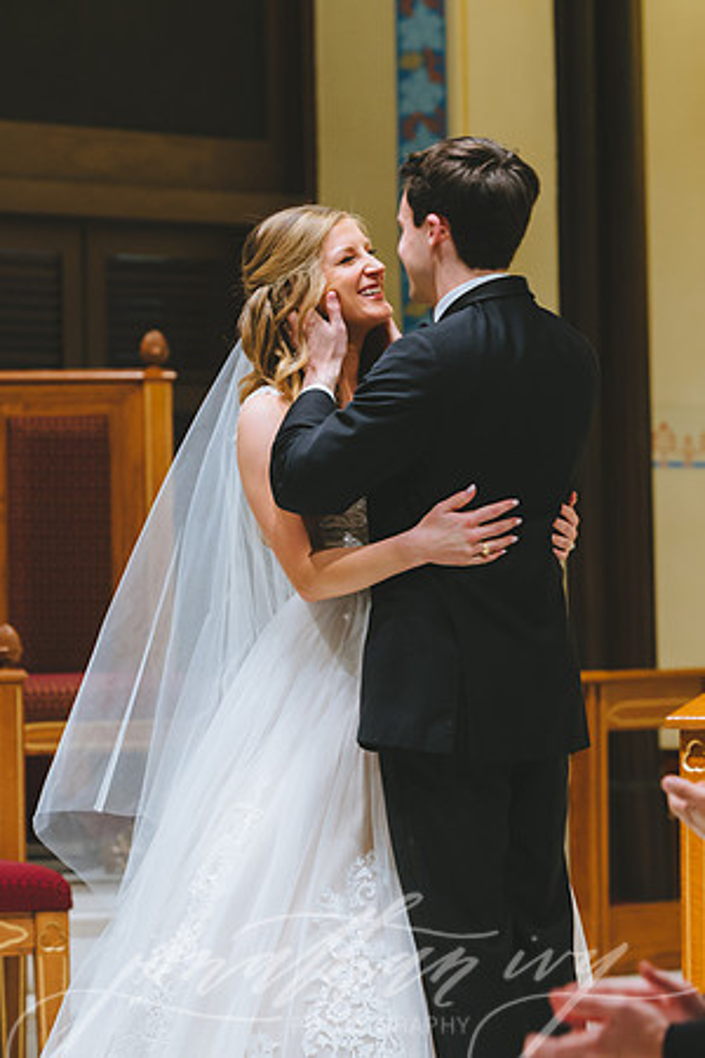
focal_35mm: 174
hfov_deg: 7.9
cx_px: 373
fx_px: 5107
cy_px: 529
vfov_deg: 11.8
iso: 2000
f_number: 4.5
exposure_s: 1/125
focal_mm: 116
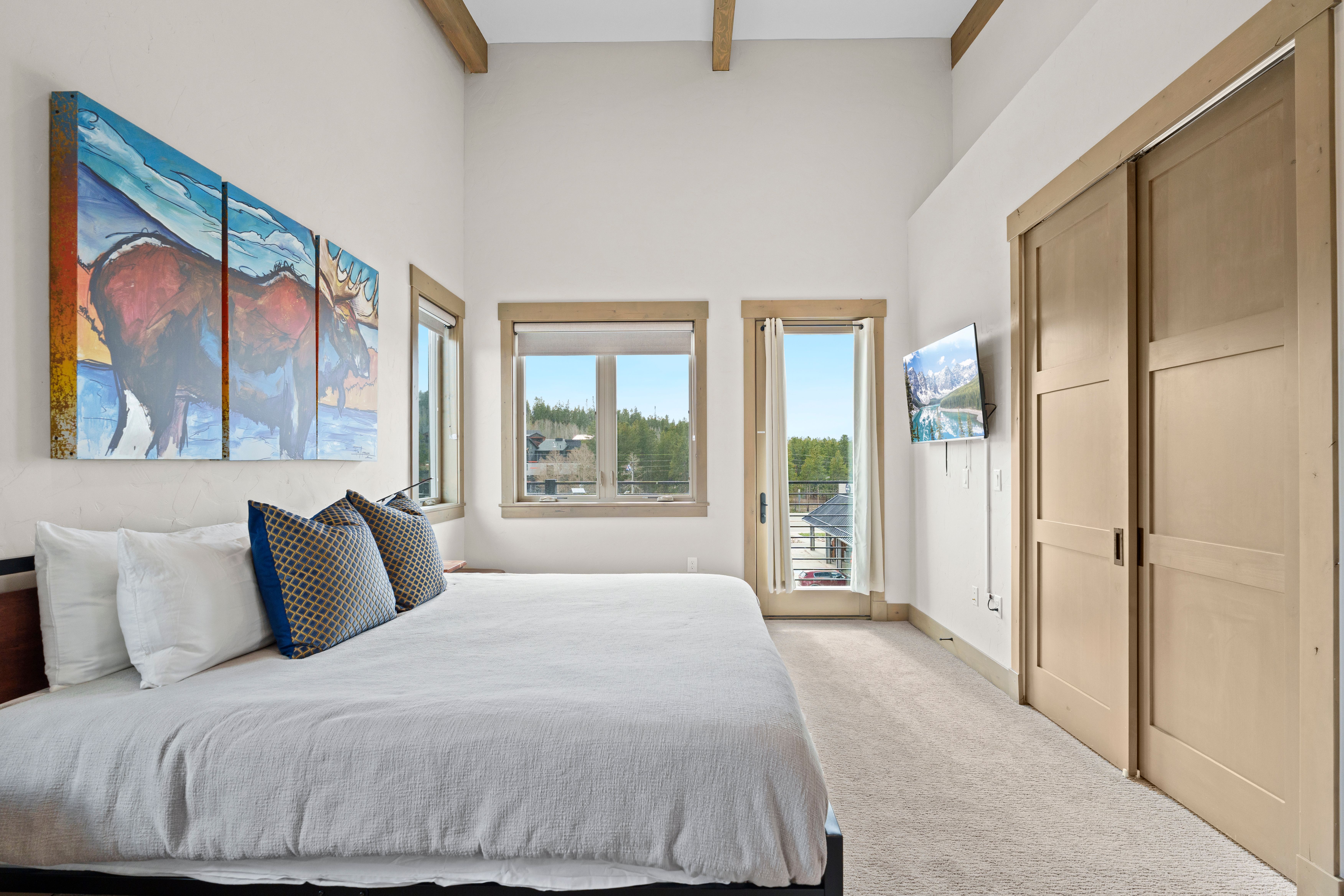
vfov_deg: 73.7
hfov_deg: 96.7
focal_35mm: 16
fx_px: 597
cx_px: 672
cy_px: 448
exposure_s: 1/25
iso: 800
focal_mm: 16
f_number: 5.6
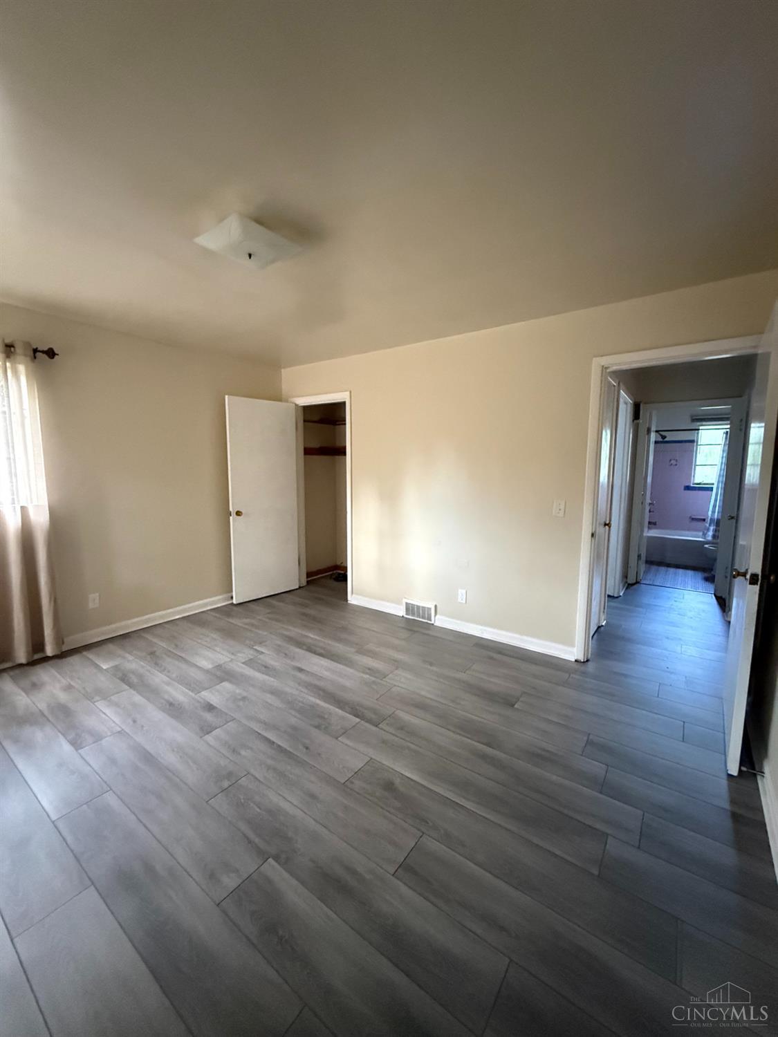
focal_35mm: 14
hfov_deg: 85.7
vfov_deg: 102.1
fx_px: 420
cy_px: 518
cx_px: 389
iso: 1000
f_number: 2.2
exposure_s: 1/60
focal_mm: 2.22
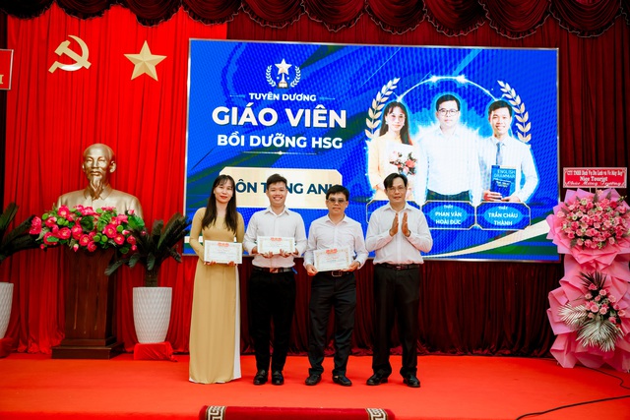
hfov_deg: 49.5
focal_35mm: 39
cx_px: 315
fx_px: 683
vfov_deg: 34.2
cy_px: 210
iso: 800
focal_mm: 39
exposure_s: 1/100
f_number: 4
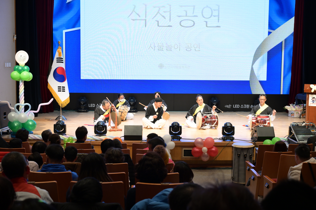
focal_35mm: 54
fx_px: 474
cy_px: 105
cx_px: 158
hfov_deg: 36.9
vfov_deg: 25.1
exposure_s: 1/125
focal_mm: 54
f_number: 5.6
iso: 1250
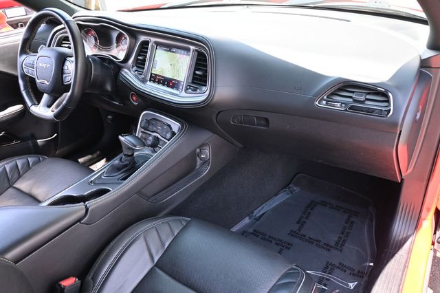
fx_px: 357
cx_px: 220
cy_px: 146
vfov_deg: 44.6
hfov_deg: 63.2
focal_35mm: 29
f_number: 3.8
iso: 500
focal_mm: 19.5
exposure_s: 1/125
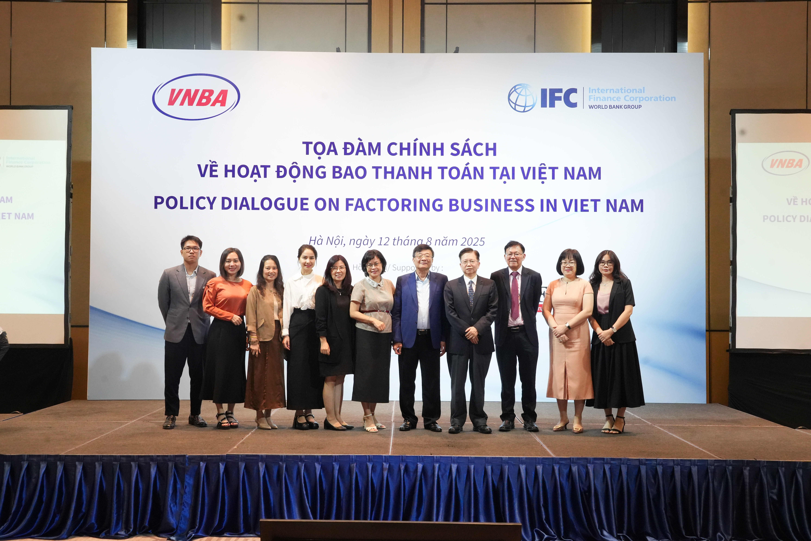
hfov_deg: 51.9
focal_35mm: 37
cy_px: 270
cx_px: 406
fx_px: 833
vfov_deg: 35.9
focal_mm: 37
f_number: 9
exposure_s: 1/40
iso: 6400
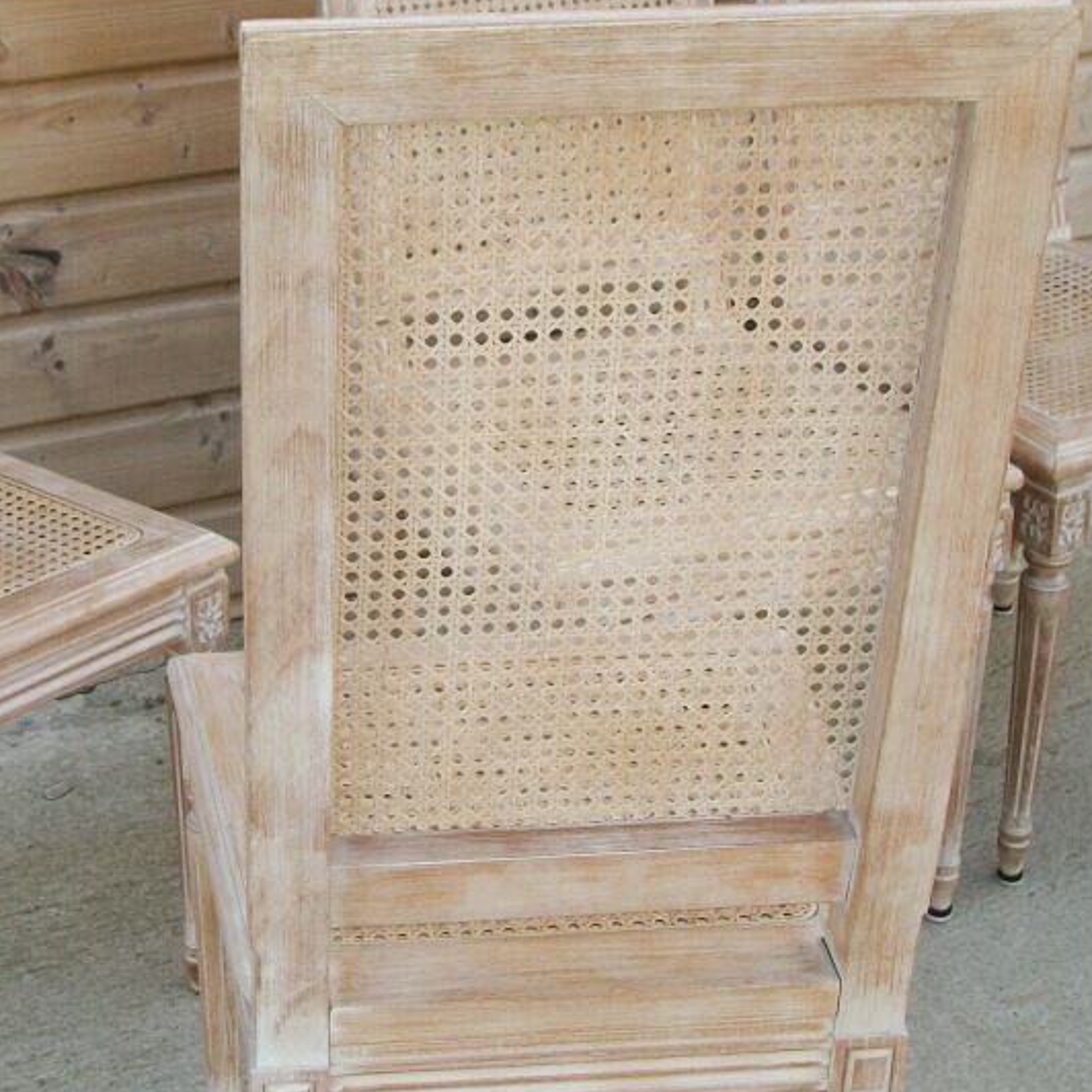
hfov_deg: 25.0
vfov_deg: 25.3
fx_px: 2427
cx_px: 261
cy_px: 437
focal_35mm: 68
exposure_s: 1/320
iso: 80
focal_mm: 5.7
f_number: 2.9
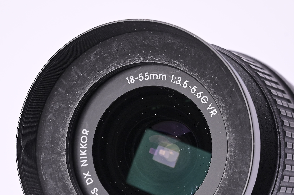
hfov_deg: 12.7
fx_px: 1322
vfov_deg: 8.4
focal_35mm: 162
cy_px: 208
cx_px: 150
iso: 640
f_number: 10
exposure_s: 1/100
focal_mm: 70
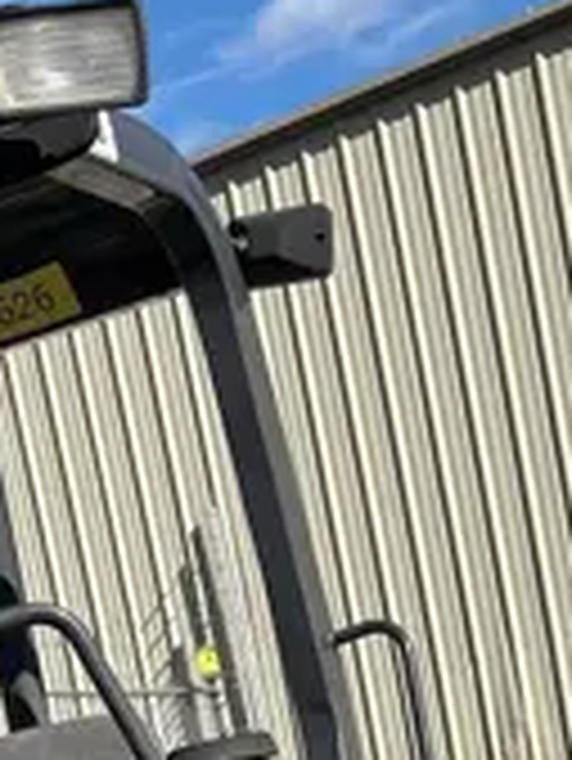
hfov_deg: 13.0
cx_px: 90
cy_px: 1536
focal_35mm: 113
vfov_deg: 14.4
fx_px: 2487
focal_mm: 5.7
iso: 50
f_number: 1.5
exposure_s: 1/3460
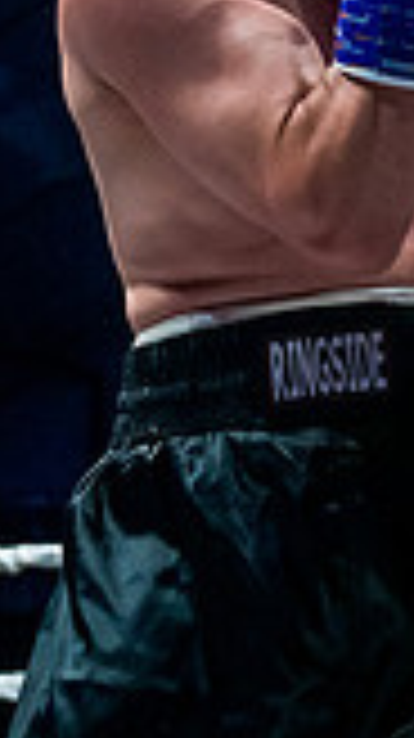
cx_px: 652
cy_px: -83
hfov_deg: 7.3
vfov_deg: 13.0
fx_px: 3188
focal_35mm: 163
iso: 4000
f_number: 4
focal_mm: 44
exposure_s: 1/1000
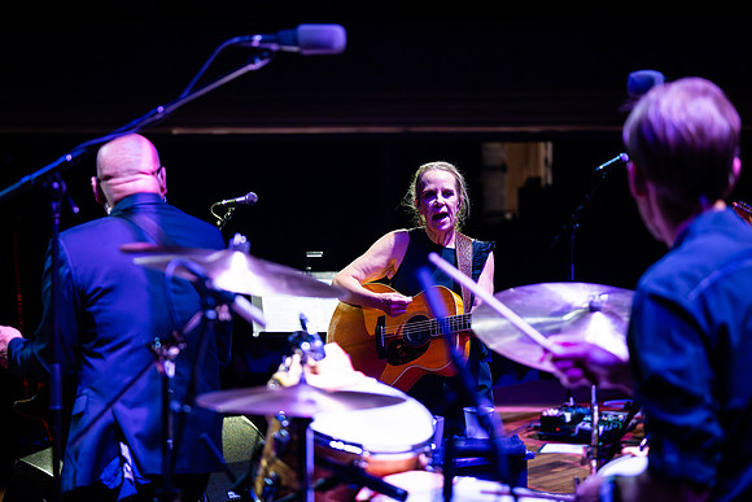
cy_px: 251
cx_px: 376
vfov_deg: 16.3
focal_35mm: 84
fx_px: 1755
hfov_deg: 24.2
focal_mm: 84
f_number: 2.8
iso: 4000
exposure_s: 1/400
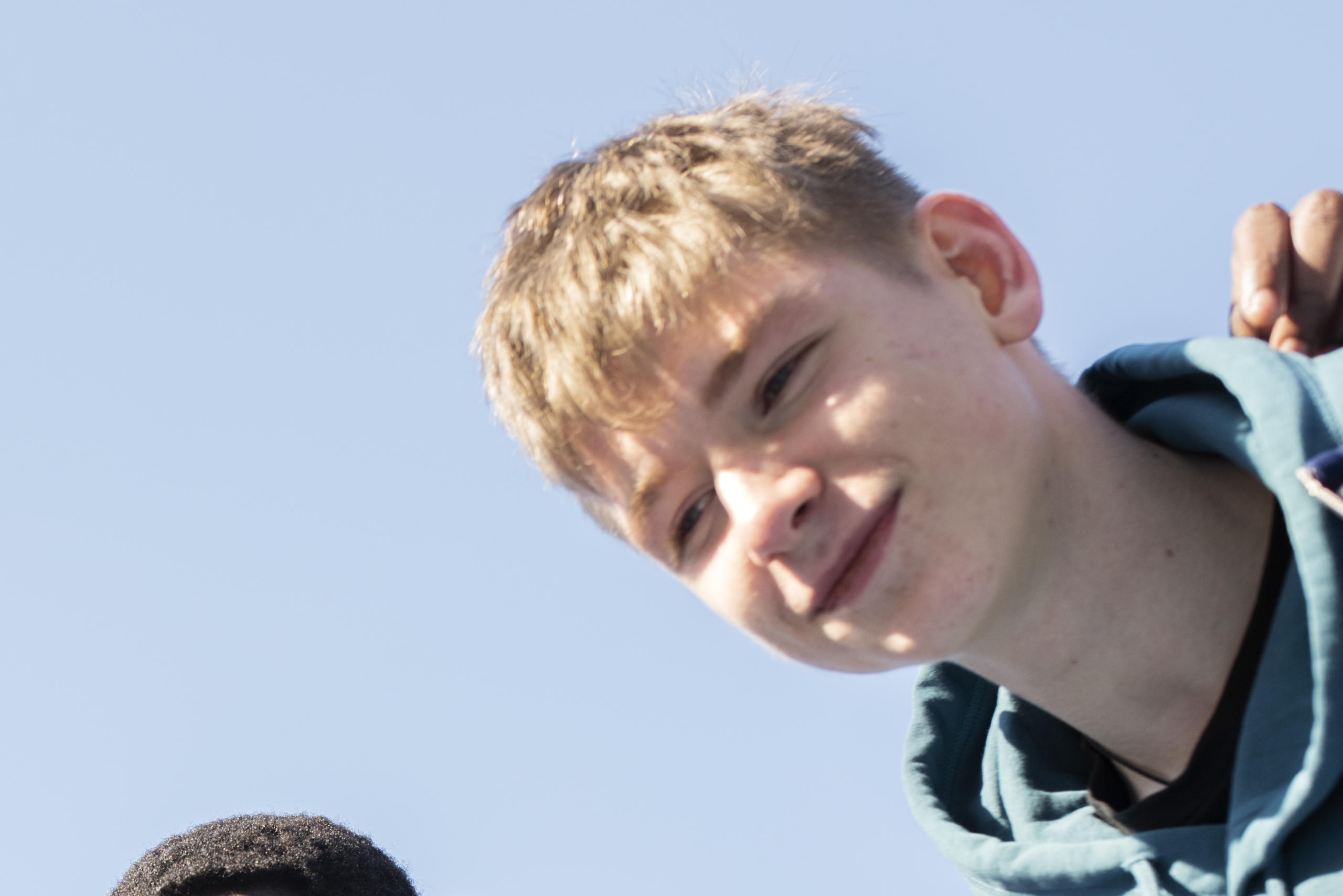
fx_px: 2985
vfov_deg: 16.5
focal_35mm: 80
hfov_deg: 24.2
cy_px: 994
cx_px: 7
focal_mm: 35
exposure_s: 1/500
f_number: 4
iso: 320
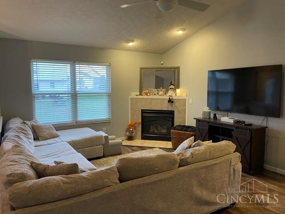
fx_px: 214
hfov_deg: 67.3
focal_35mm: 26
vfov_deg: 53.1
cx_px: 142
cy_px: 107
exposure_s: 1/60
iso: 200
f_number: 1.6
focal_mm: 4.2
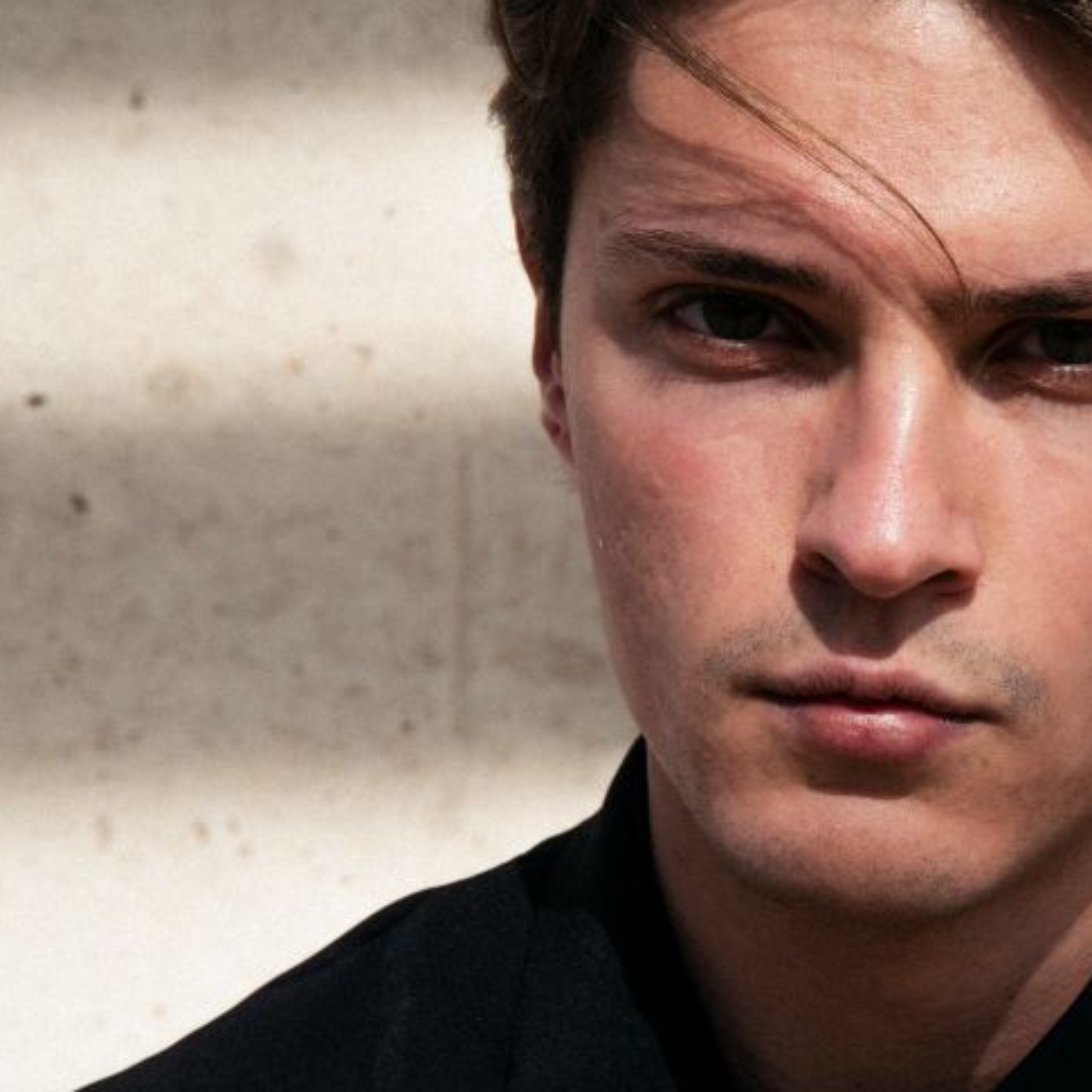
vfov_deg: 11.9
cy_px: 679
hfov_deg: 11.8
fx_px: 5246
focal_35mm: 147
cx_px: 883
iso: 100
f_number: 10
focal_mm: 70
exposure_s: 1/320
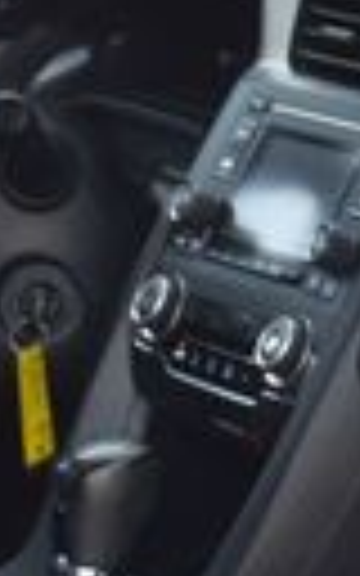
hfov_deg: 4.9
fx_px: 4066
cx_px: 958
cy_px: 428
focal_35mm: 259
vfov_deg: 8.1
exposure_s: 1/80
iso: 400
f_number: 8
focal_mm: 34
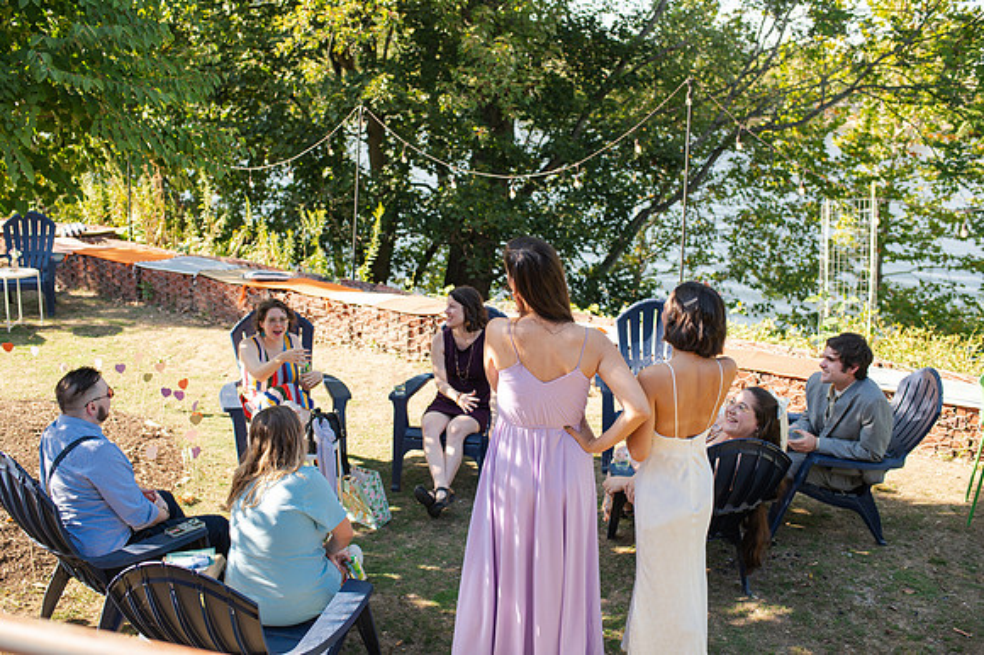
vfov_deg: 37.8
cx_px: 492
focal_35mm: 35
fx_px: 956
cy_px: 328
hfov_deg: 54.5
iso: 280
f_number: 3.5
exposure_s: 1/800
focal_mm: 35
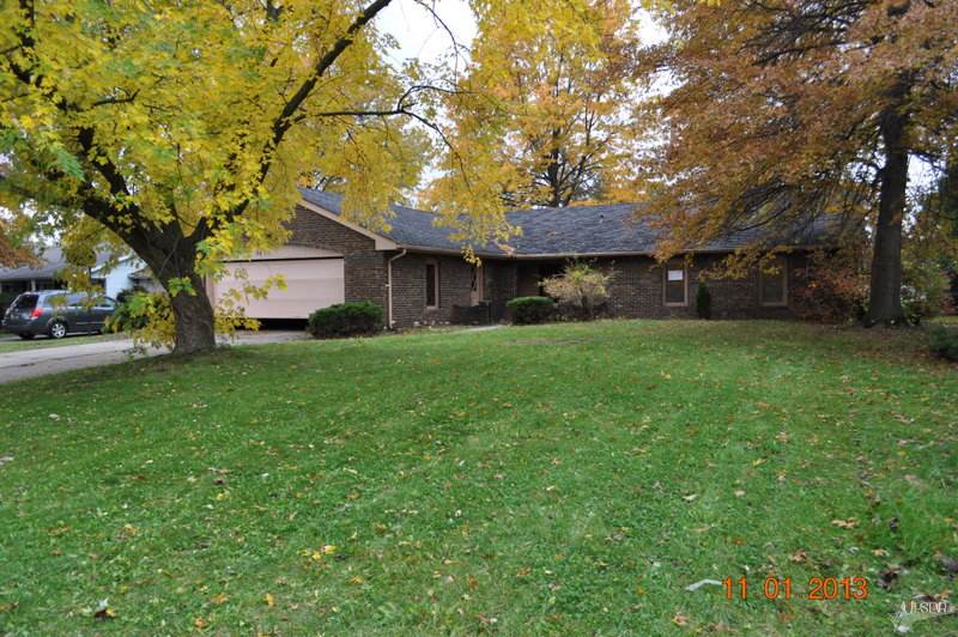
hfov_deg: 67.4
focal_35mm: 27
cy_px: 318
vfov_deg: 47.9
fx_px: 718
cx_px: 479
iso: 400
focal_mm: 18
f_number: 5.6
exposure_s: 1/125
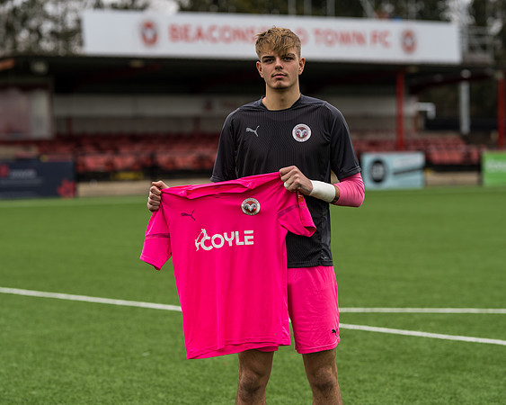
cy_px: 198
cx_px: 248
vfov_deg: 12.3
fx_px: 1874
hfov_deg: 15.4
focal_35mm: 125
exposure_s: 1/200
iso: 50
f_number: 2.8
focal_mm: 105
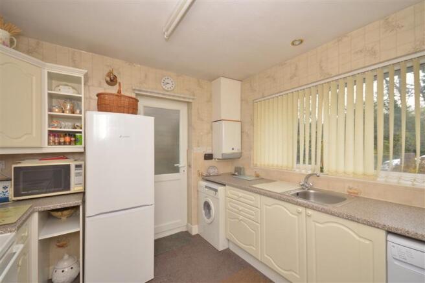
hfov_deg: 100.4
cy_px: 142
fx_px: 177
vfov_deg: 77.3
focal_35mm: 15
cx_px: 212
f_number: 7.1
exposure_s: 1/25
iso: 500
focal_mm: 10
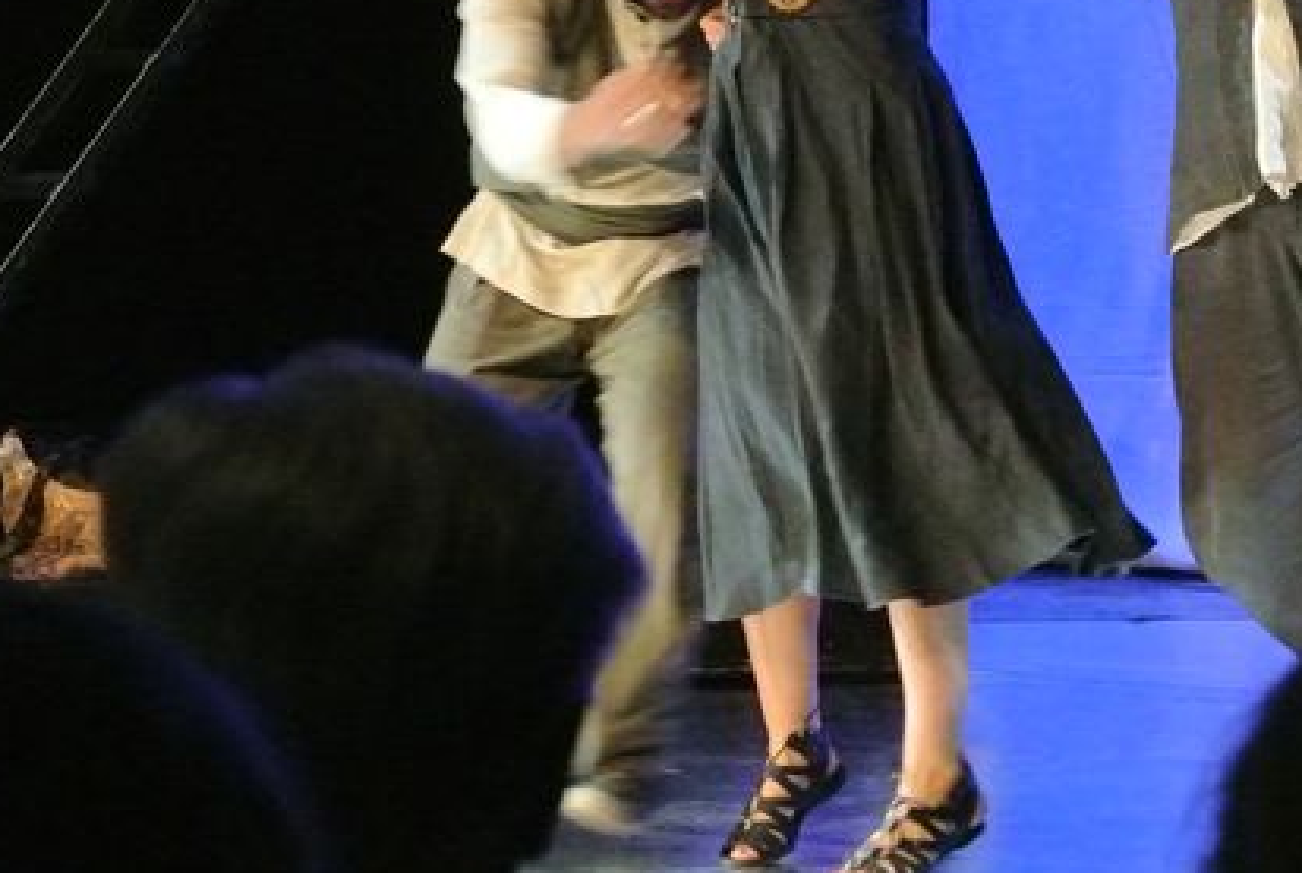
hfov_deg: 13.0
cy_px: 43
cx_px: 968
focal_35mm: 157
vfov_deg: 8.7
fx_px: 5688
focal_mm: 30
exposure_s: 1/100
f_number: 3.8
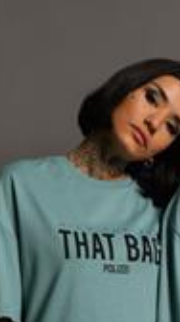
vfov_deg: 15.8
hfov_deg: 9.3
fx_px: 1090
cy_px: 434
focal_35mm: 128
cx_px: 209
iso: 160
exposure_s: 1/160
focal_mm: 23.3
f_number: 5
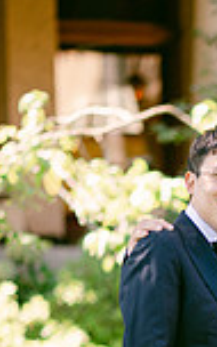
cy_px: 397
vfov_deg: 8.1
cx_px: 331
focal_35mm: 257
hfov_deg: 5.1
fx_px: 2432
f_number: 1.8
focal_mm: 85
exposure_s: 1/400
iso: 80
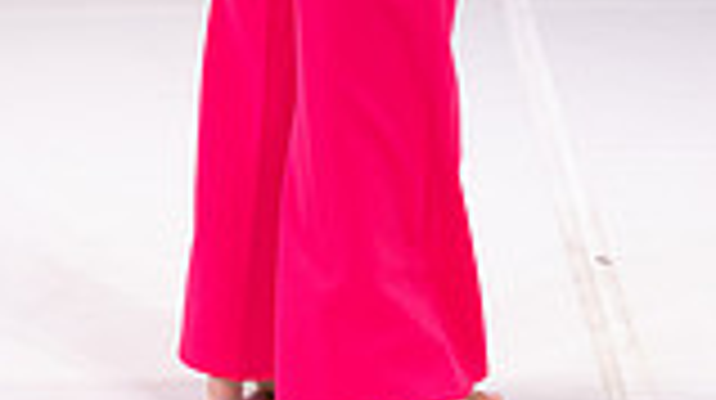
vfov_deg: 4.9
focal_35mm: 243
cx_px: 290
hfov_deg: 8.9
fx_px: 4608
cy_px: -503
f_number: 5.6
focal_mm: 82
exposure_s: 1/400
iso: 2000
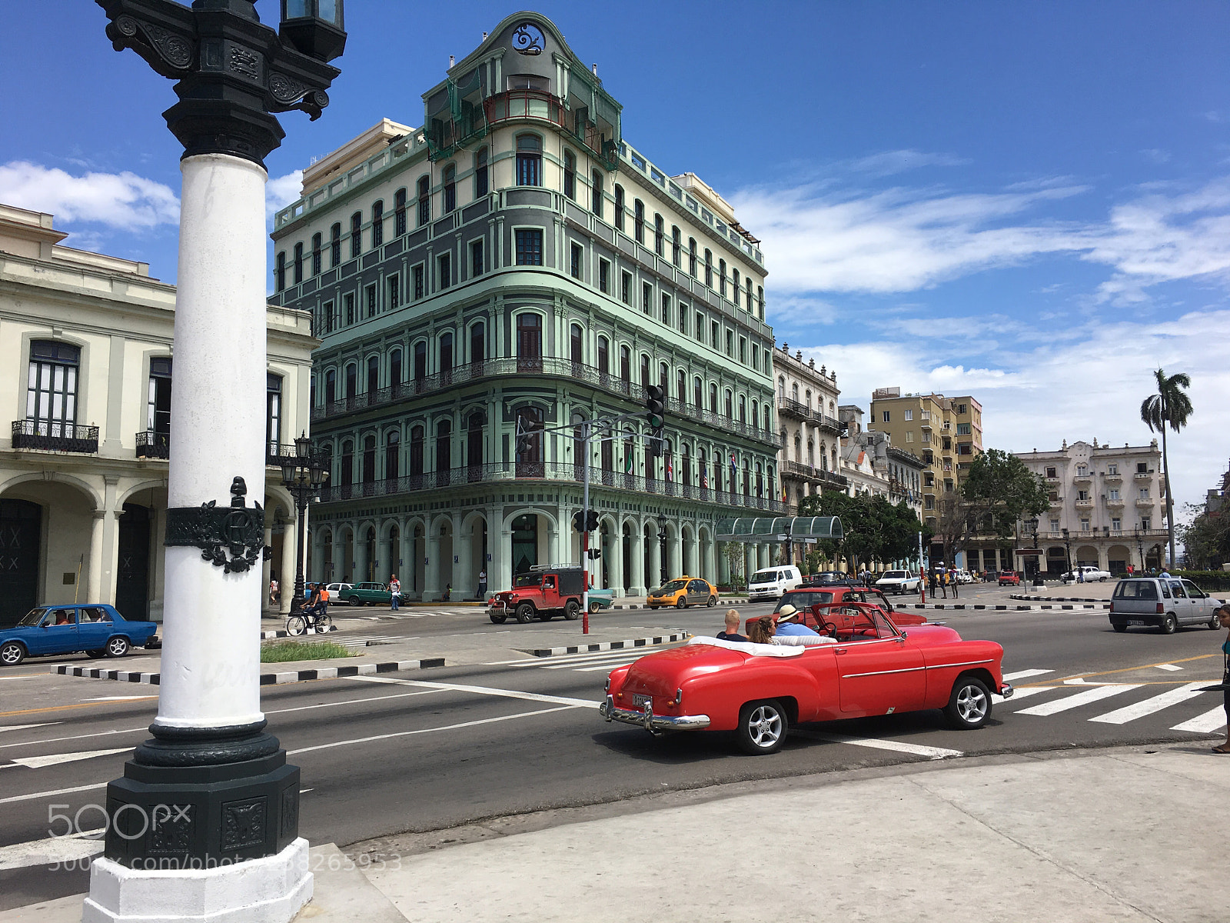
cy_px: 462
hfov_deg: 61.7
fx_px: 1030
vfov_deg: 48.2
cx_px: 615
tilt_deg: +7.6
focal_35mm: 29
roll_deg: +1.0
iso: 25
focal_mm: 4.15
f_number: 2.2
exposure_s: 1/1748
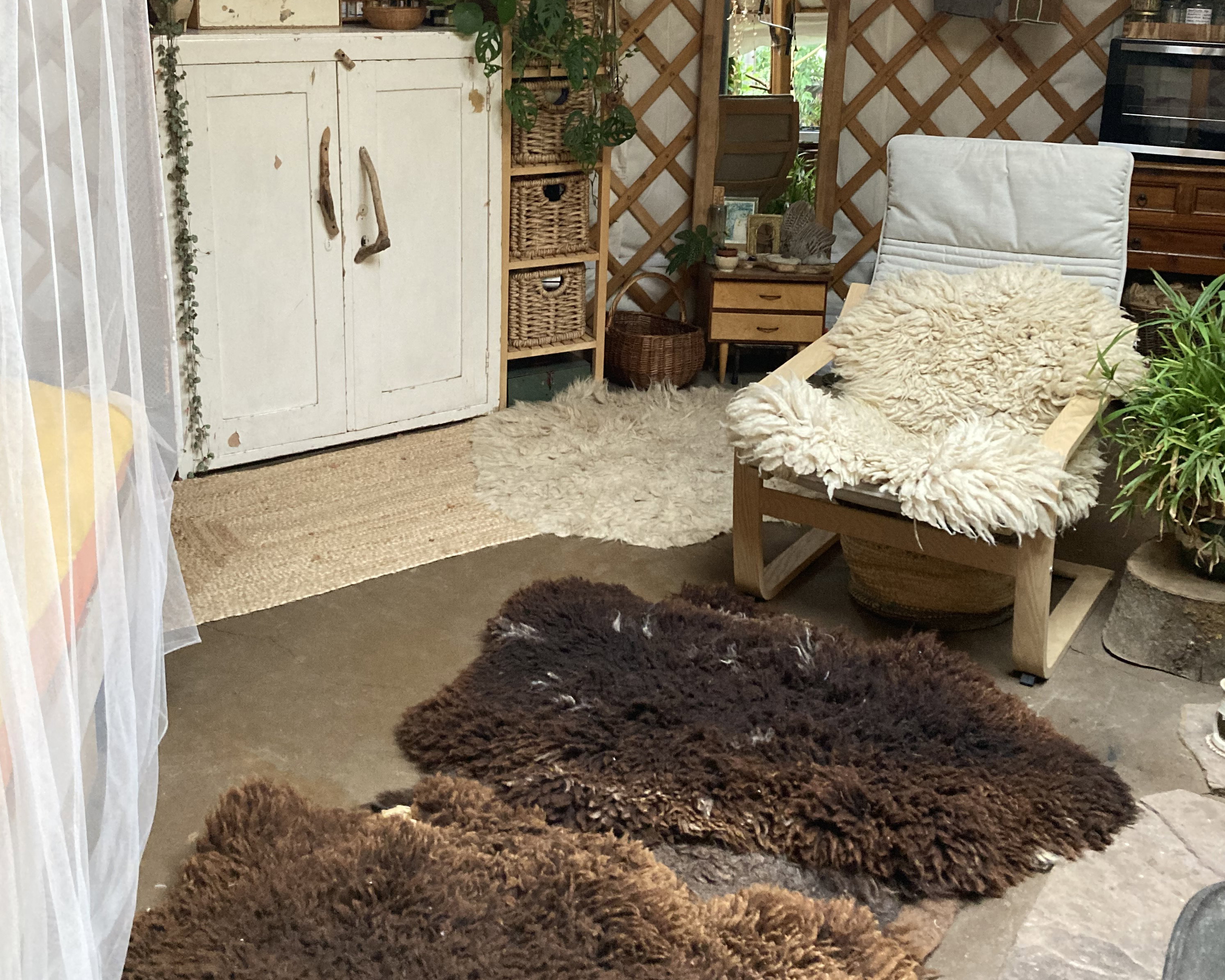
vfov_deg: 39.5
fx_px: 1342
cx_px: 615
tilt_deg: -12.1
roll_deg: -0.3
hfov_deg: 49.1
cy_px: 299
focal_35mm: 37
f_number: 1.8
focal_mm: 3.99
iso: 320
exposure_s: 1/44
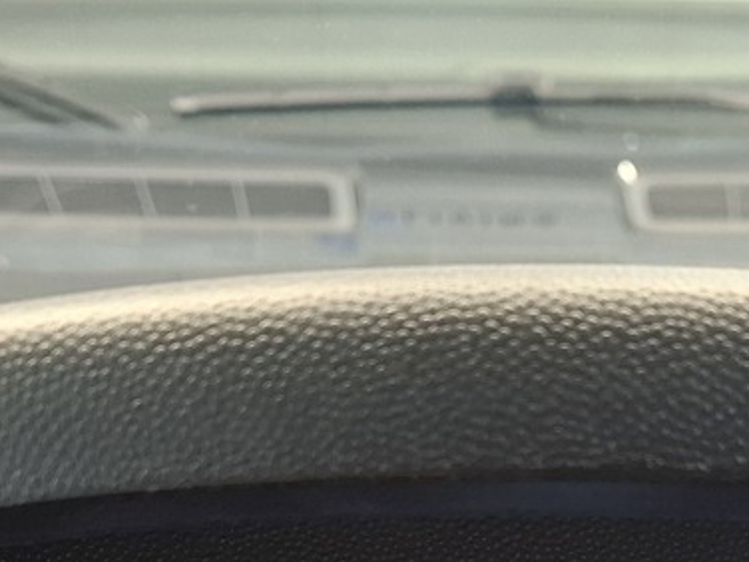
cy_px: 1050
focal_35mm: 88
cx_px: 538
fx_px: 1904
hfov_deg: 22.1
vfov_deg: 14.5
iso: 400
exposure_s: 1/33
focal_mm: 5.54
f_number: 1.8
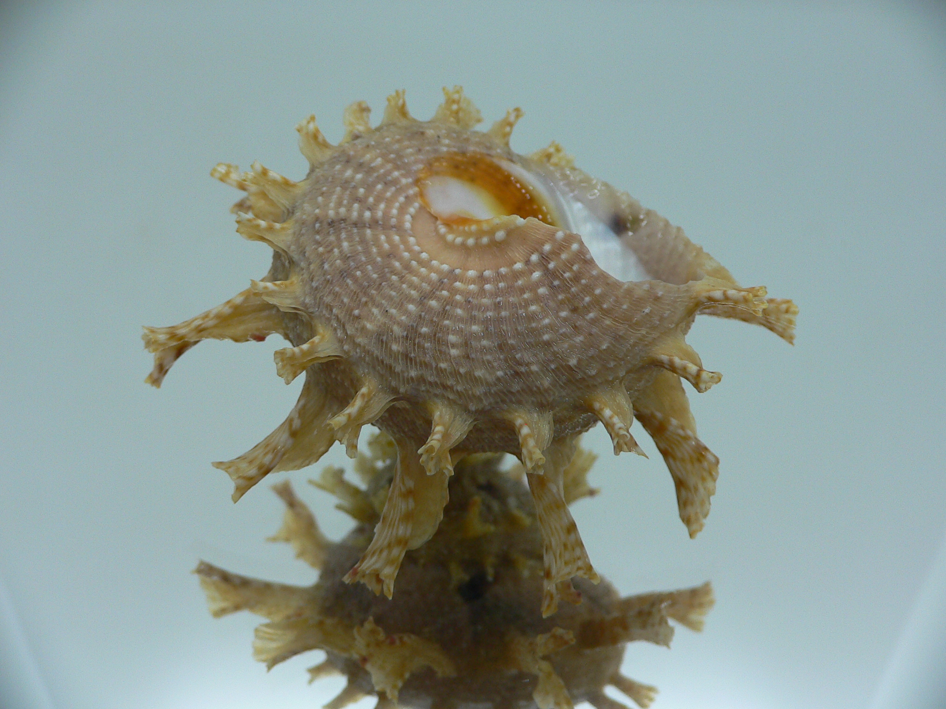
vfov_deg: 40.7
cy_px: 354
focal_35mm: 35
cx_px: 473
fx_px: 956
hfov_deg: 52.6
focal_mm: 4.6
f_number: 2.8
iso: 100
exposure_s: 1/60
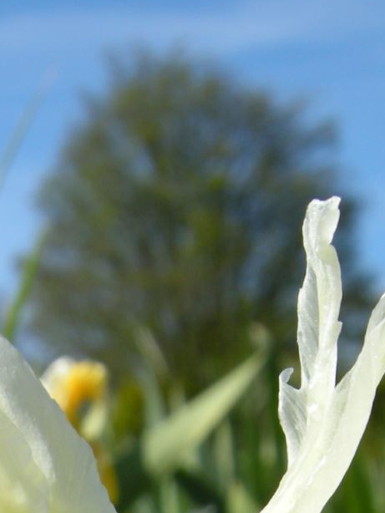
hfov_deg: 12.7
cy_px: 748
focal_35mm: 114
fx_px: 1689
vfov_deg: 16.0
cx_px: -55
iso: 64
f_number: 6.1
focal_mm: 7.5
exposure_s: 1/263
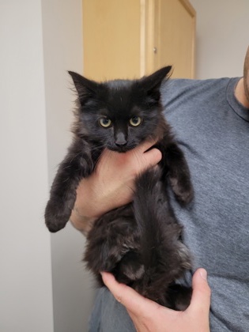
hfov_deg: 53.1
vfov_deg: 67.3
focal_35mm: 26
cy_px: 166
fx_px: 249
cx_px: 124
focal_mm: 5.4
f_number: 1.8
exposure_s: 1/120
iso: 250
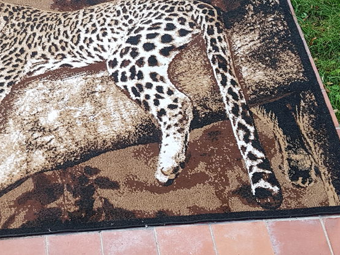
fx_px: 462
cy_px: 122
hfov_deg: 38.8
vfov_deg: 30.9
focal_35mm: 47
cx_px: 66
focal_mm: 4.2
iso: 50
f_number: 1.7
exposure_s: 1/125
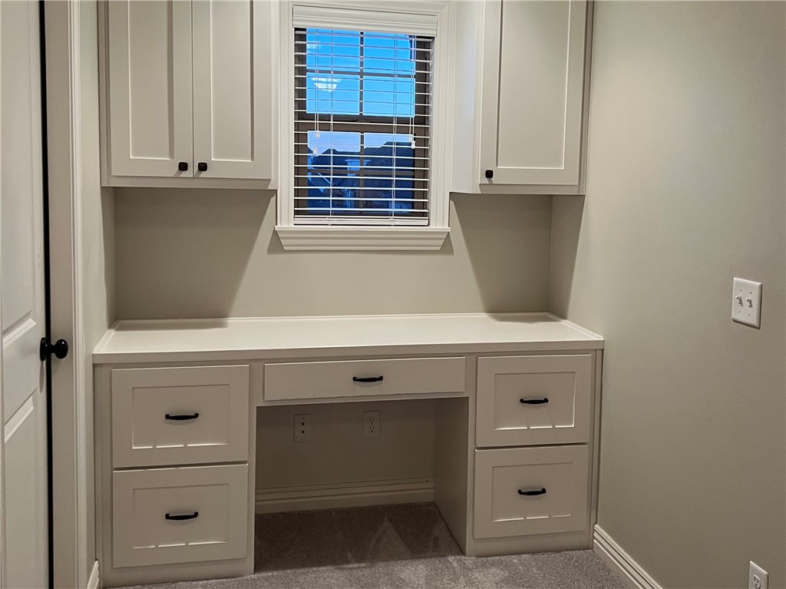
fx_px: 590
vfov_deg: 53.0
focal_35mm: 26
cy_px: 294
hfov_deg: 67.3
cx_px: 393
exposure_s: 1/60
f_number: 1.5
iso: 200
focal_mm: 5.7
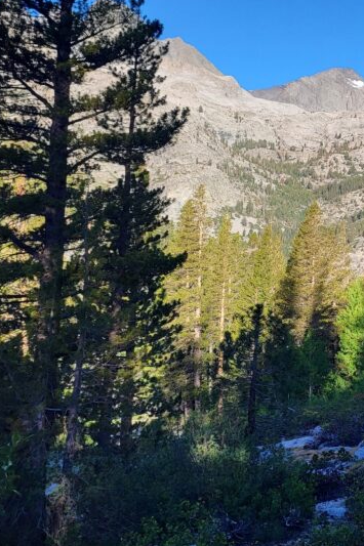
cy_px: 188
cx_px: 518
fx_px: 789
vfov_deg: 37.8
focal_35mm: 52
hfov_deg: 22.2
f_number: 1.8
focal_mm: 5.4
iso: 40
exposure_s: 1/833
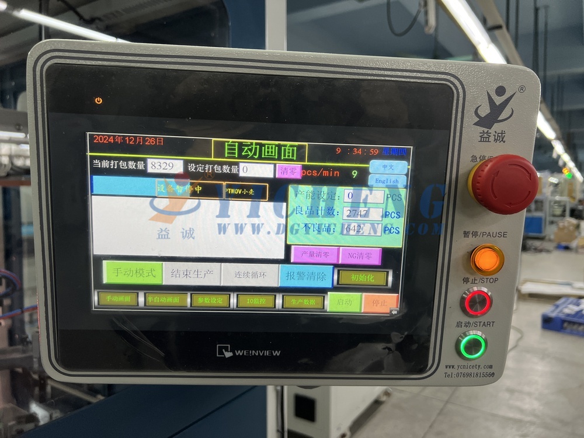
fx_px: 439
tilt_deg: -3.3
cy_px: 219
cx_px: 292
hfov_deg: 67.3
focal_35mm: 26
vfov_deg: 53.1
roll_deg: -0.2
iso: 80
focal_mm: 5.7
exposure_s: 1/100
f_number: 1.5
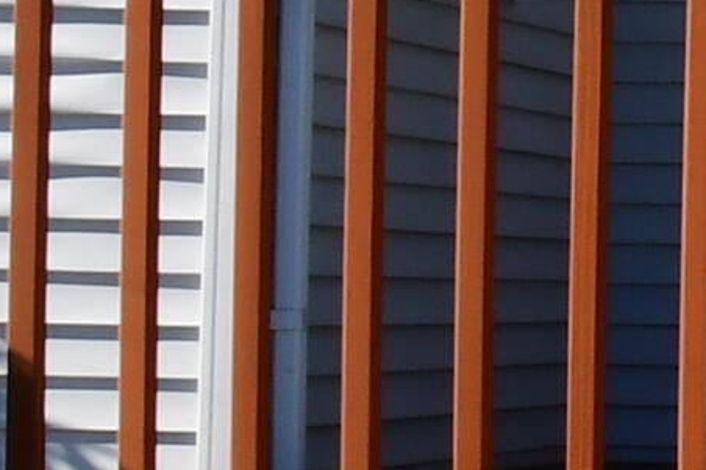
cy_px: -48
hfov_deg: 7.7
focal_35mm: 239
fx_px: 4685
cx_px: 1949
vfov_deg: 5.7
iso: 500
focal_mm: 18
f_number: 20
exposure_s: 1/160
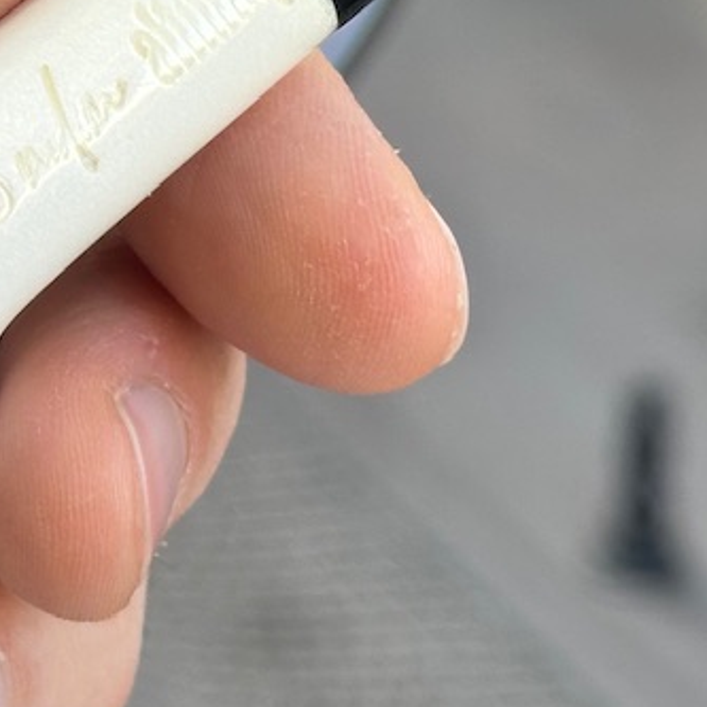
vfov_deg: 10.6
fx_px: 3766
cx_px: 168
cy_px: -83
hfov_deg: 10.7
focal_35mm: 163
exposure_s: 1/129
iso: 50
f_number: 1.78
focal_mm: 6.86
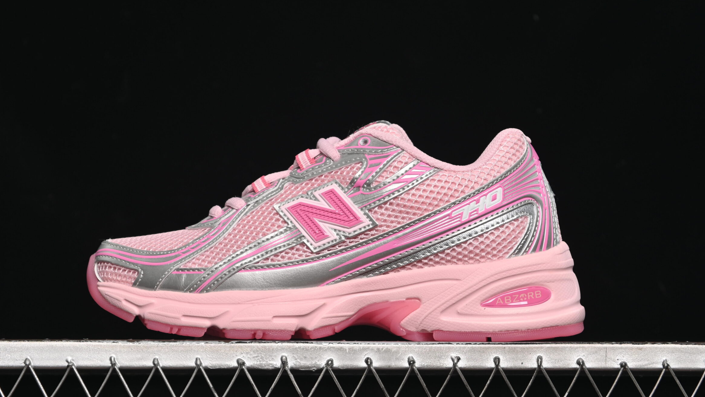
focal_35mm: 86
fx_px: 1608
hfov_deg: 24.7
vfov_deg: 14.1
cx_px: 333
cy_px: 181
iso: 160
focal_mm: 50
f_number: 6.3
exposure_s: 1/60
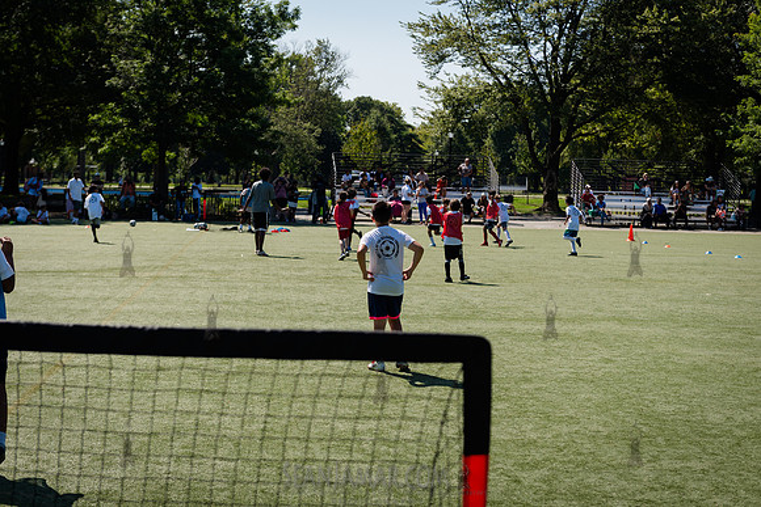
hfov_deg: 30.5
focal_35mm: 66
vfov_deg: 20.6
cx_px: 380
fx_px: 1395
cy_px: 254
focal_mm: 66
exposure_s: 1/1250
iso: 200
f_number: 4
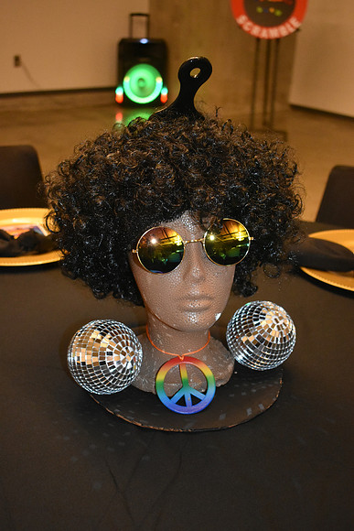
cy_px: 266
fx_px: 663
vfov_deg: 43.6
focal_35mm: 45
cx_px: 177
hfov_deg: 29.9
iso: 4500
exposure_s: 1/60
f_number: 4.2
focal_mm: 30
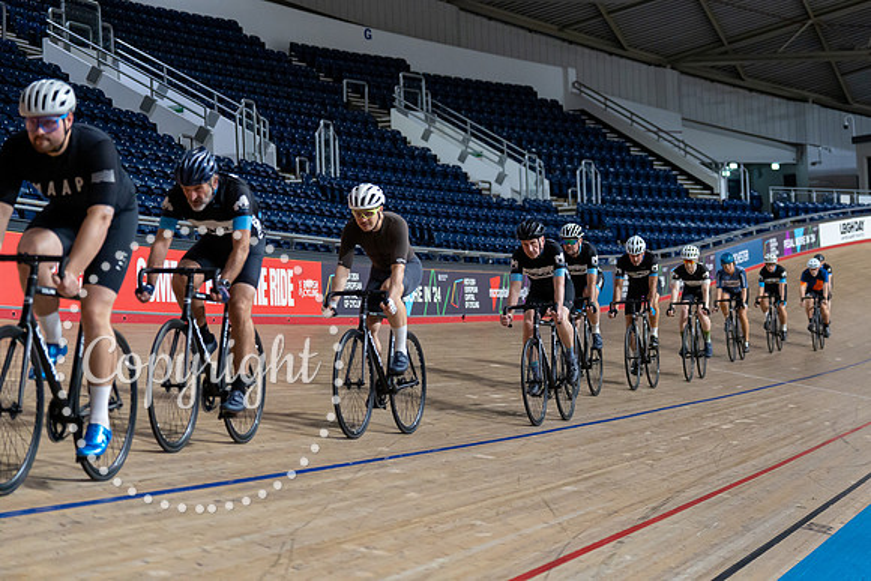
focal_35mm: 85
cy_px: 227
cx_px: 531
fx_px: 2065
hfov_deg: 23.8
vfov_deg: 16.0
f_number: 2.8
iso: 3200
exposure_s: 1/800
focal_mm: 70
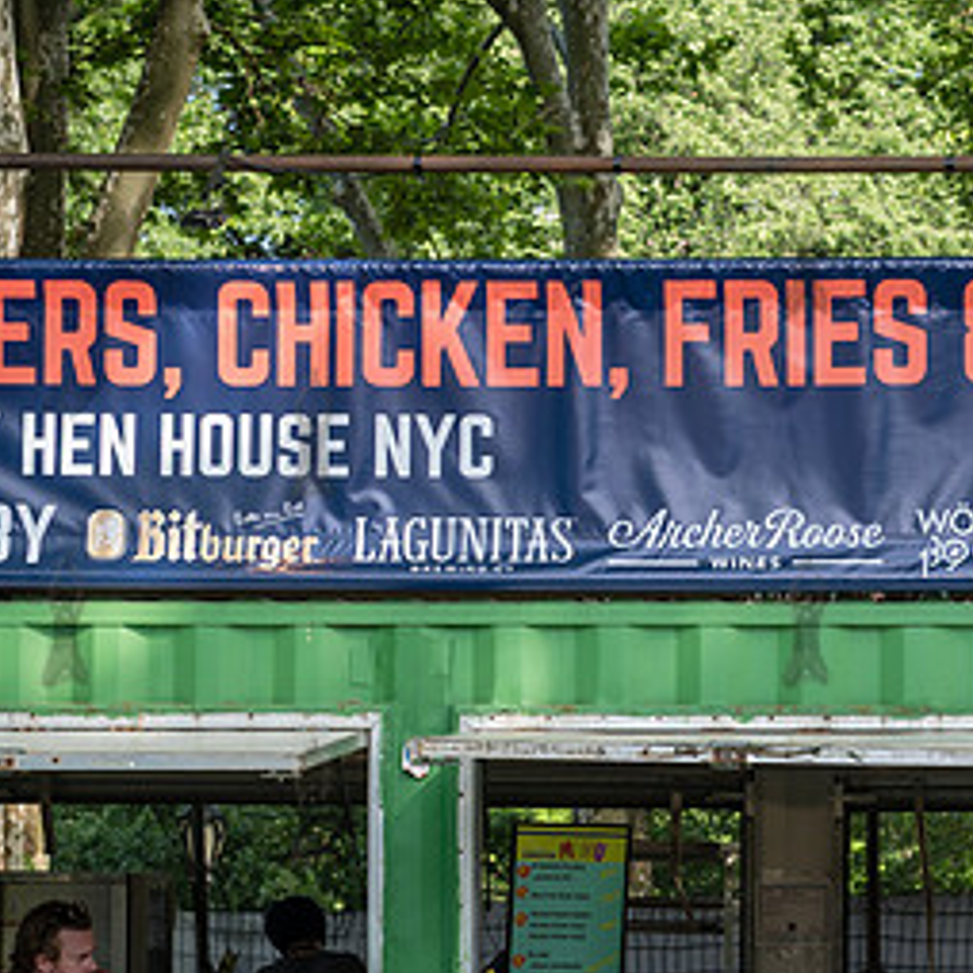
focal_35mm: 161
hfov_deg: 10.8
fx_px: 5120
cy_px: 618
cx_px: 826
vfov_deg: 10.8
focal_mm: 80
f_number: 6.3
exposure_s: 1/160
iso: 200
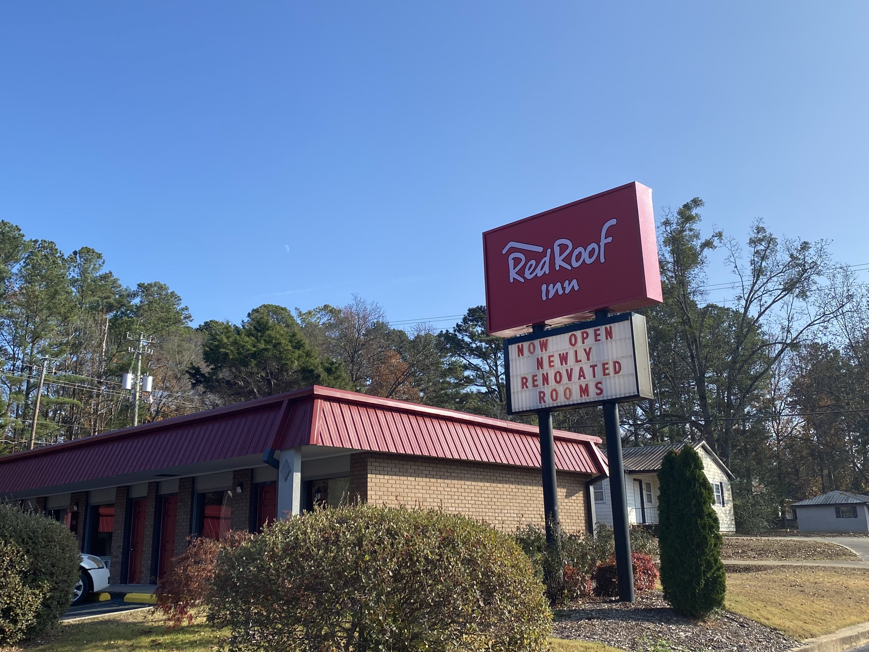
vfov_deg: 40.7
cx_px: 416
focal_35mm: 35
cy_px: 306
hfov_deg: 52.6
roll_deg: +0.7
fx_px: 879
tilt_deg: +15.9
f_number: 1.8
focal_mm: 4.25
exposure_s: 1/2268
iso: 32
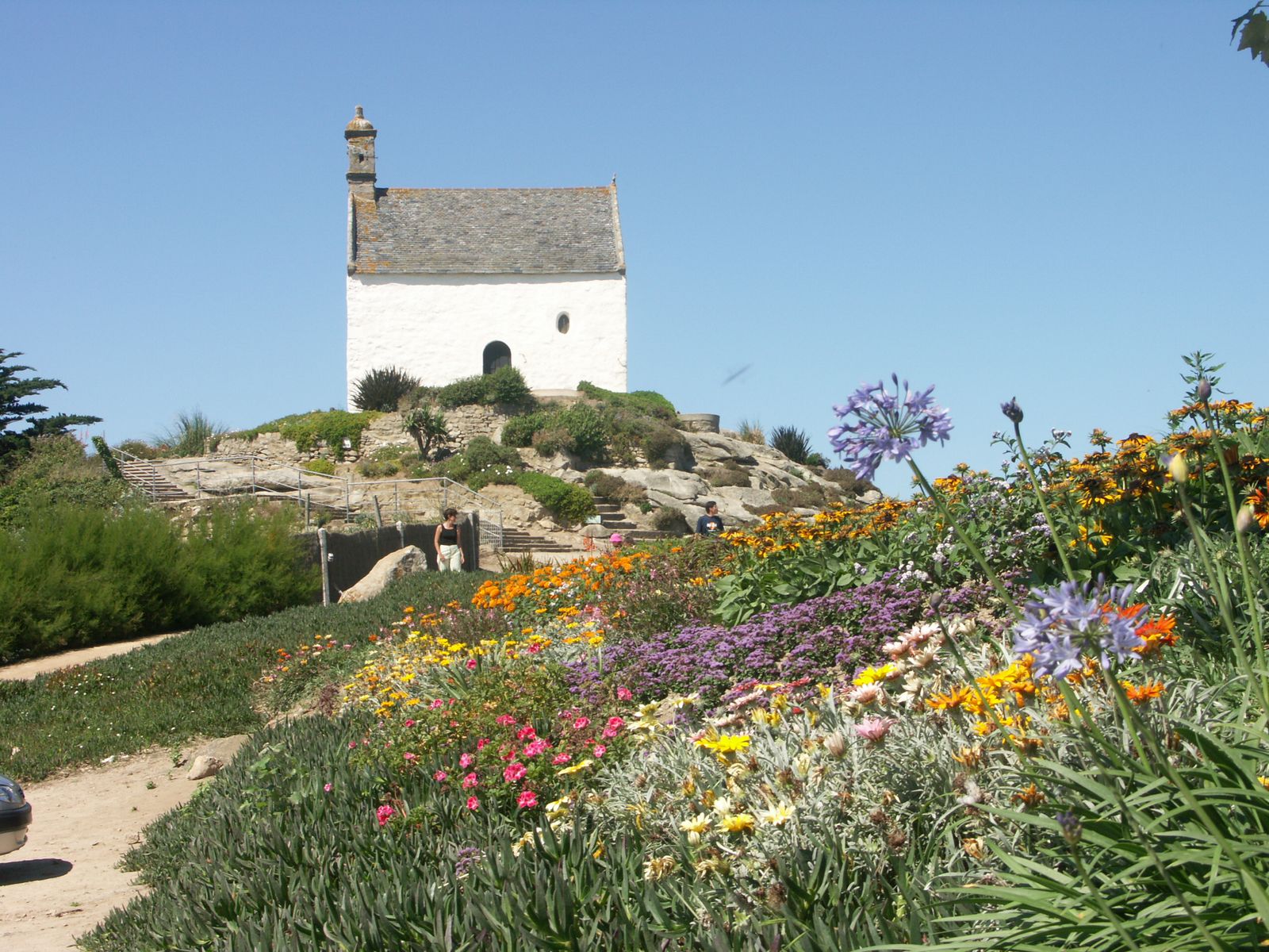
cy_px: 476
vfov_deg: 24.4
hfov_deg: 32.2
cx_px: 634
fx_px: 2200
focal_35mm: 60
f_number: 7.1
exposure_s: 1/320
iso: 64
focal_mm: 15.52
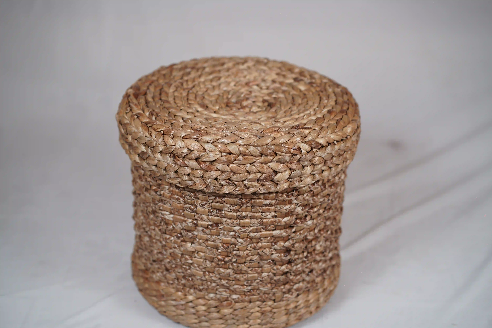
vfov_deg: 24.6
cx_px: 246
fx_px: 752
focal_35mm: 55
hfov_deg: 36.2
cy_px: 164
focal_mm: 55
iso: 200
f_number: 3.2
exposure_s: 1/125
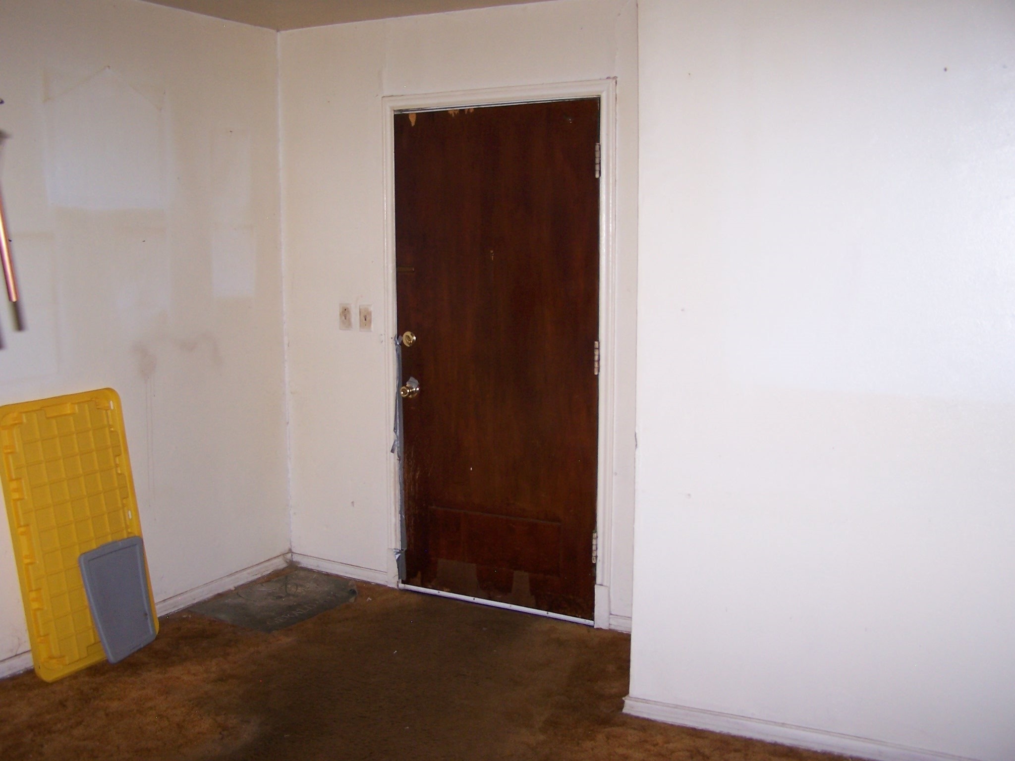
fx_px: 1114
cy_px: 380
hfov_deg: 49.0
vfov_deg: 37.7
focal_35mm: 38
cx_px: 508
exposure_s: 1/60
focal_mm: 6.3
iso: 140
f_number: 2.8
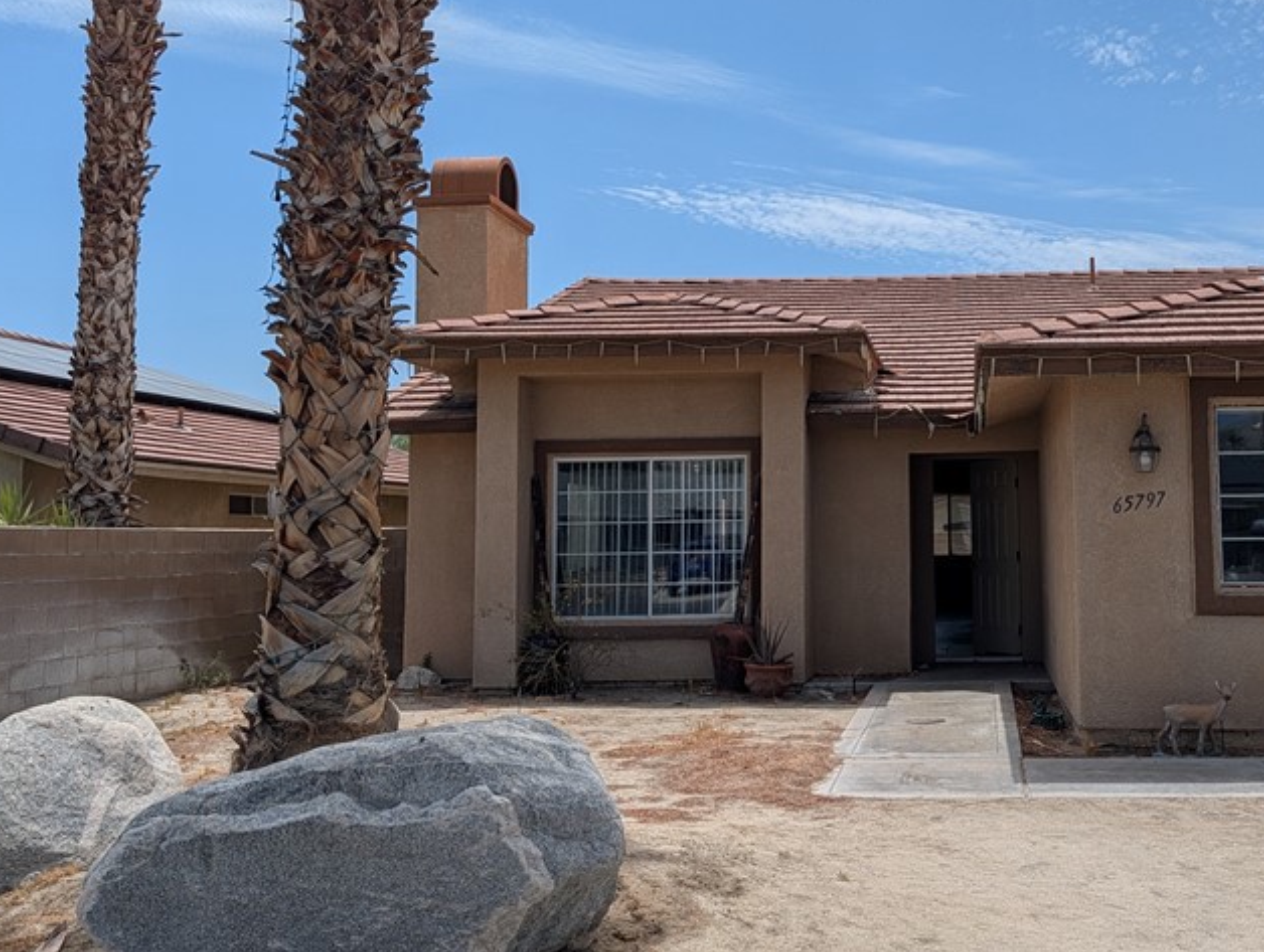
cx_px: 935
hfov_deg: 46.2
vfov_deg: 36.8
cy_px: 407
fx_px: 1426
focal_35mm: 39
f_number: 1.68
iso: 18
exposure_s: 1/1880
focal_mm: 6.9
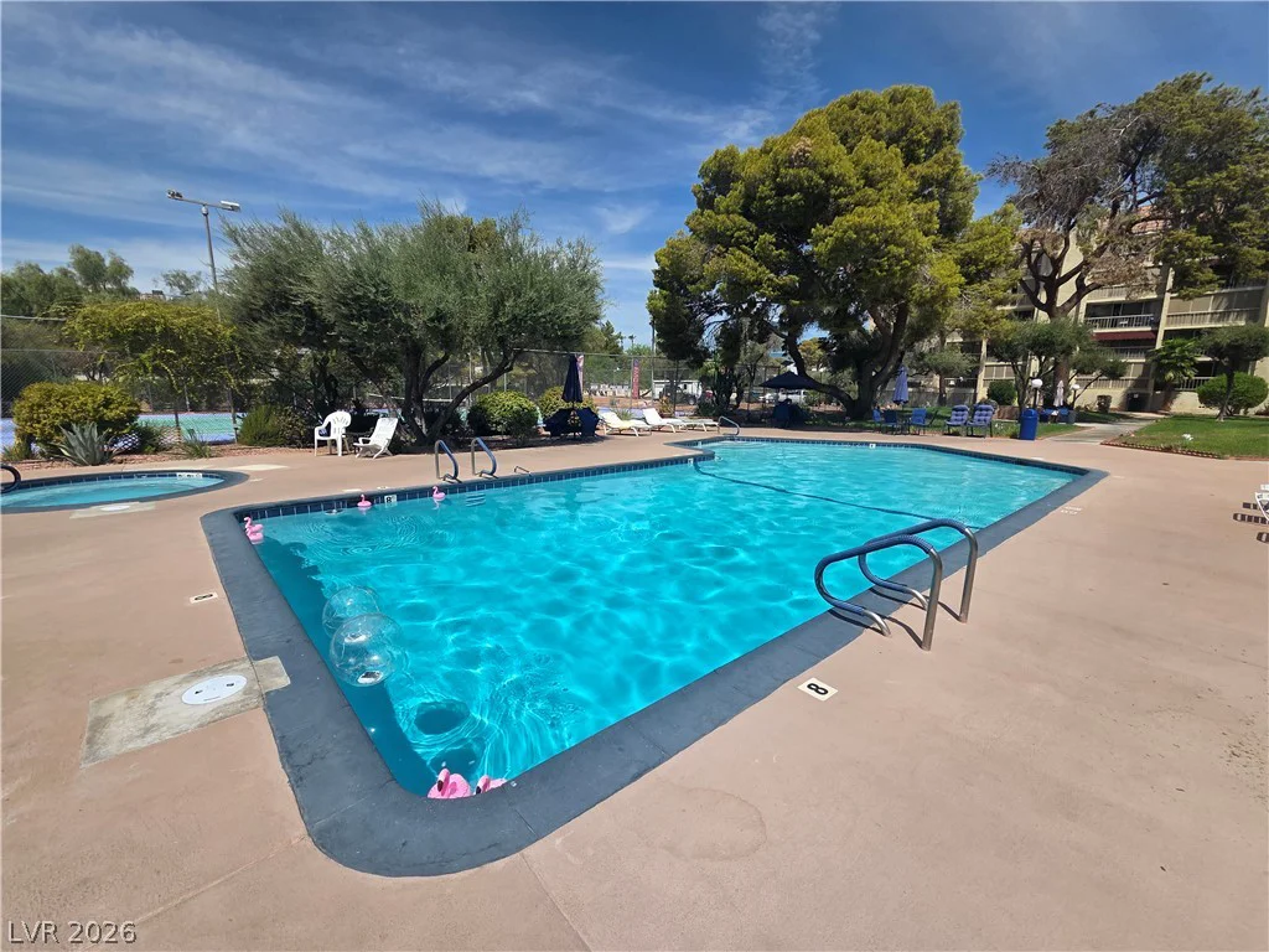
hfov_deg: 106.2
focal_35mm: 13
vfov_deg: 89.9
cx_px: 634
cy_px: 476
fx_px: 477
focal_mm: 2.2
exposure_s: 1/3291
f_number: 2.2
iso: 50
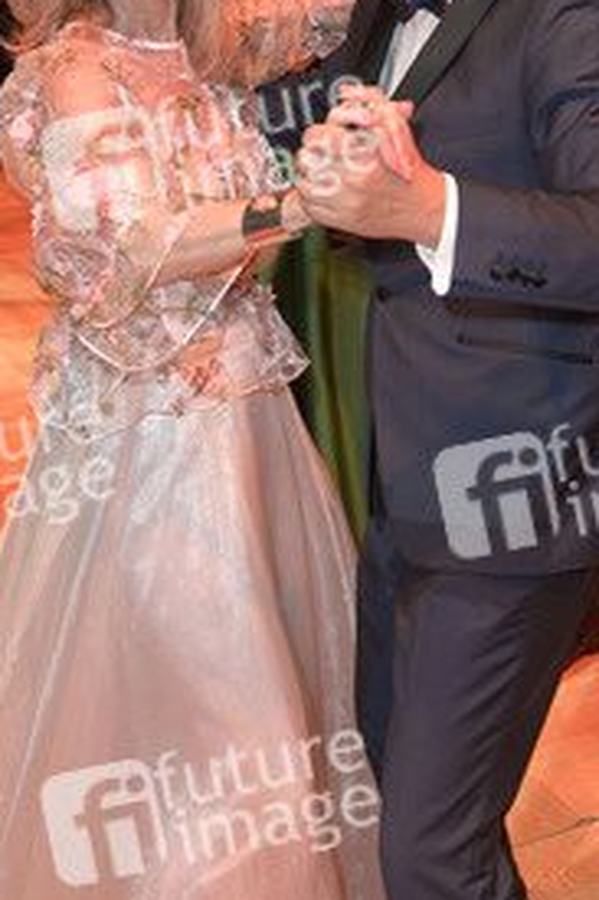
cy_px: 317
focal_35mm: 51
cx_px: 304
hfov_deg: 26.5
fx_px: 1274
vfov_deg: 38.6
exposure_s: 1/200
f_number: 5
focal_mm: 35
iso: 4000
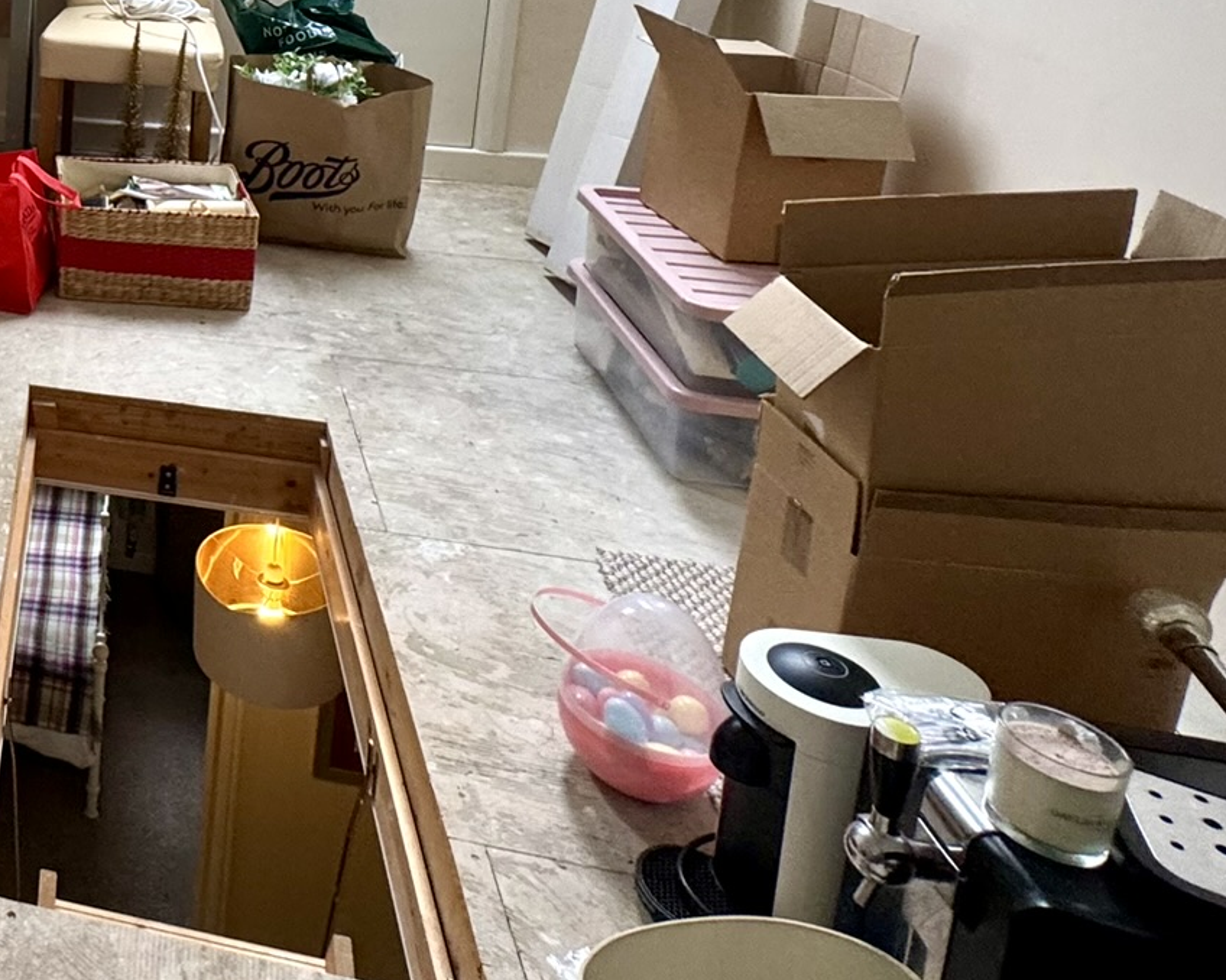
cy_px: -9
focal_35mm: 33
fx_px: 1197
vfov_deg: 39.1
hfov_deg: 40.4
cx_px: -202
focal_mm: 2.22
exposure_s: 1/99
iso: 200
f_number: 2.2
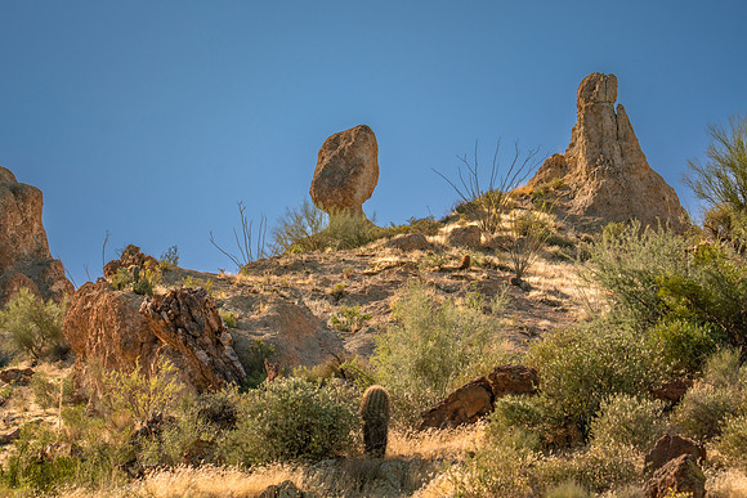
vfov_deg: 5.6
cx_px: 366
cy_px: 207
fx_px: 5094
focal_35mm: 245
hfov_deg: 8.4
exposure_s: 1/1600
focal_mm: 210
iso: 200
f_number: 5.6
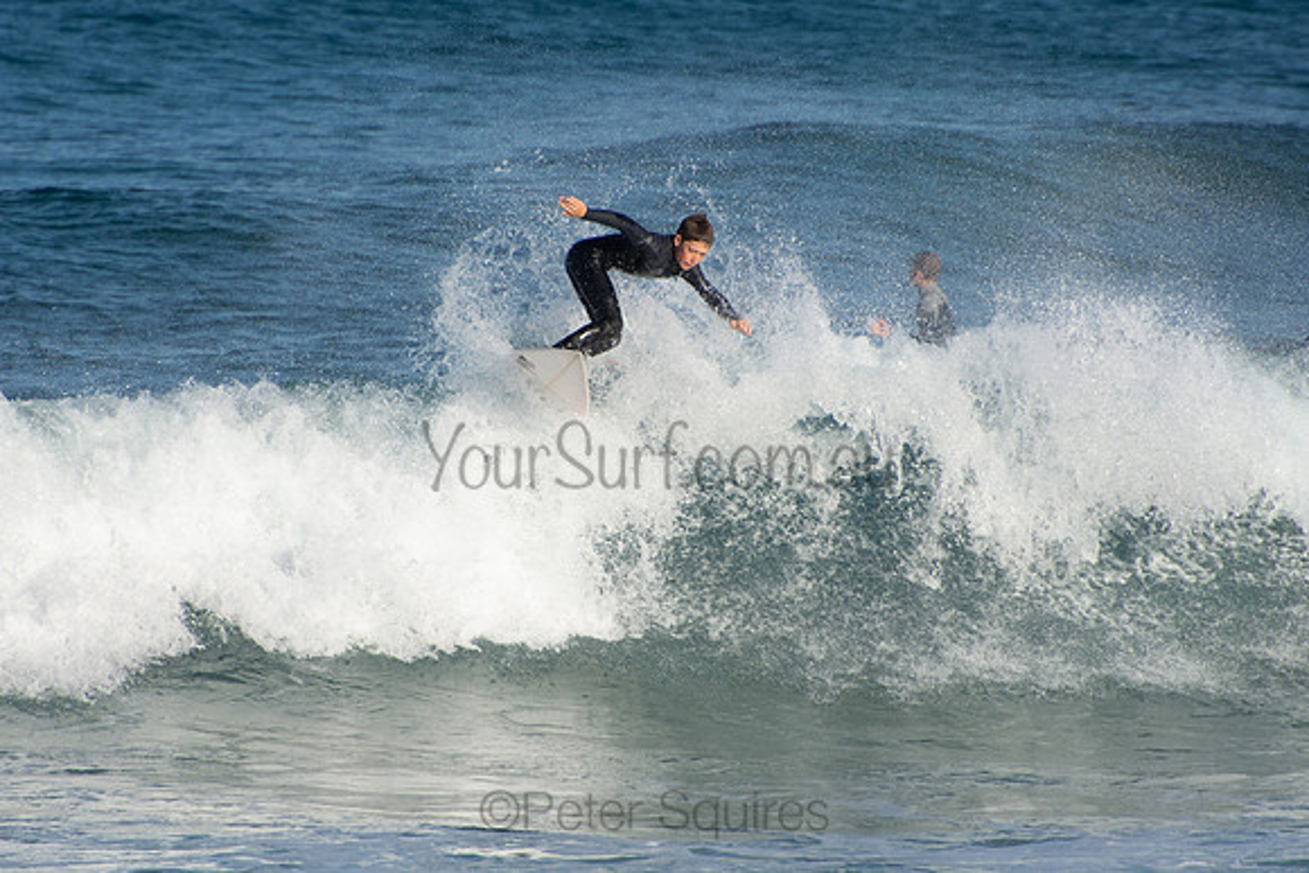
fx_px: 21821
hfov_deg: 3.4
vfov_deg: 2.3
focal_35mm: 600
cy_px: 436
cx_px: 654
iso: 250
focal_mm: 400
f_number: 5.6
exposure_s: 1/1600
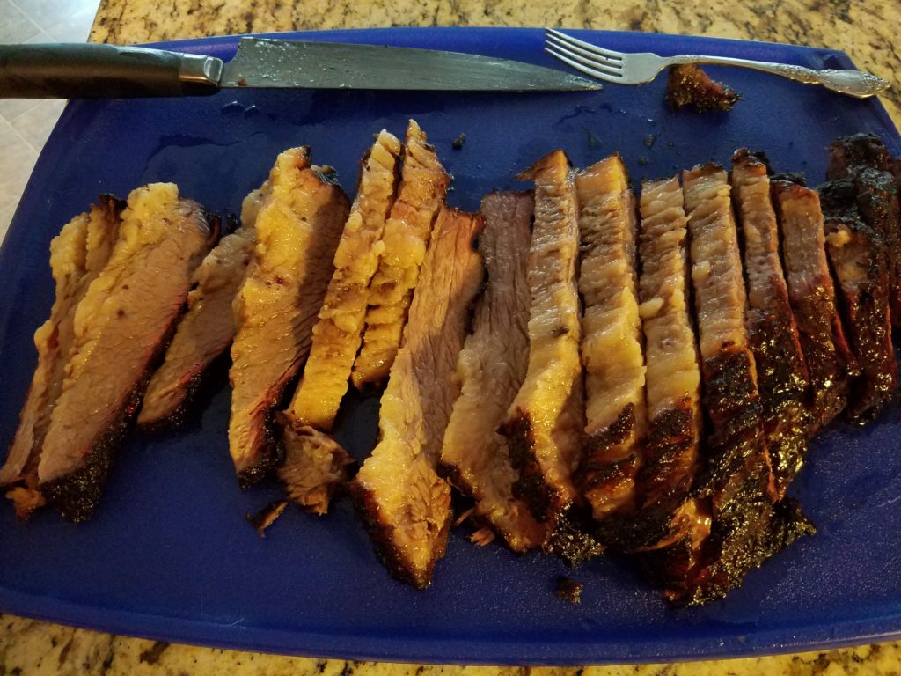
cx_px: 450
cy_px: 338
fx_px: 677
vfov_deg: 53.1
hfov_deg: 67.3
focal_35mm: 26
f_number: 1.7
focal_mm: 4.2
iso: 500
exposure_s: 1/10
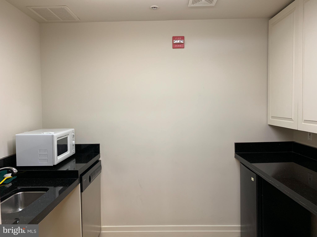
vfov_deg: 53.1
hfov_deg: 67.3
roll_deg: +0.8
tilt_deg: -2.8
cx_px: 158
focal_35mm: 26
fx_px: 238
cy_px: 118
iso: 160
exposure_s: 1/60
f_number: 1.8
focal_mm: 4.25
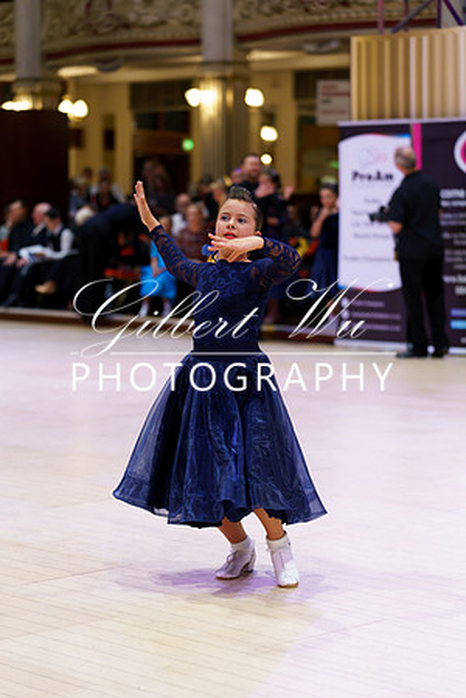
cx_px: 233
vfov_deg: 21.7
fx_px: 1825
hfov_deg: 14.6
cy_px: 349
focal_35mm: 94
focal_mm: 94
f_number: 2.8
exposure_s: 1/200
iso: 1250
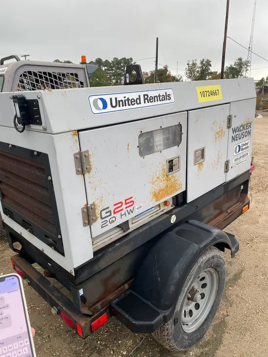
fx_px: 268
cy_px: 178
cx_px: 134
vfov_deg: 67.3
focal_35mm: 26
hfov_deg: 53.1
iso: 32
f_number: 1.8
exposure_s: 1/243
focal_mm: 4.25
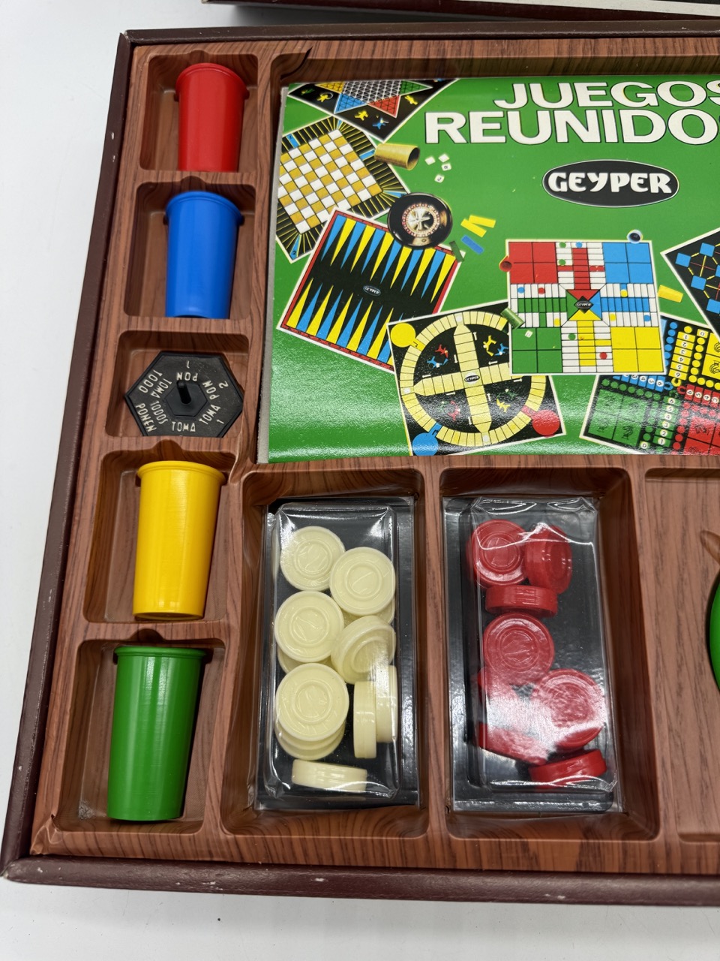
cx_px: 360
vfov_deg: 71.6
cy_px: 480
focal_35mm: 24
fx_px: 666
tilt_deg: -73.4
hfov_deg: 56.8
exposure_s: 1/402
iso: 80
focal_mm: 6.76
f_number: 1.78
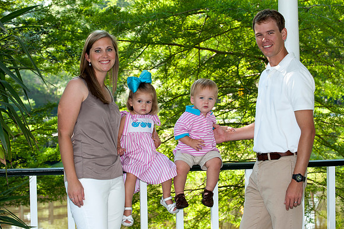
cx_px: 172
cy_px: 114
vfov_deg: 15.9
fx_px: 821
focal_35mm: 86
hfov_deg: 23.7
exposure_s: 1/125
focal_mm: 86
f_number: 5.6
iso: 250
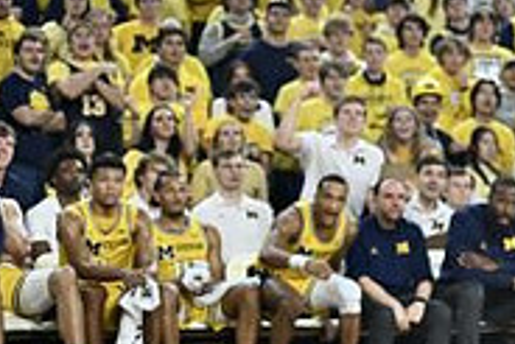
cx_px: 747
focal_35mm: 221
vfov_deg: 6.2
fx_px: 3164
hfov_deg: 9.1
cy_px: -175
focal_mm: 70
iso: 3200
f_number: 2.8
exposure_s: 1/1250
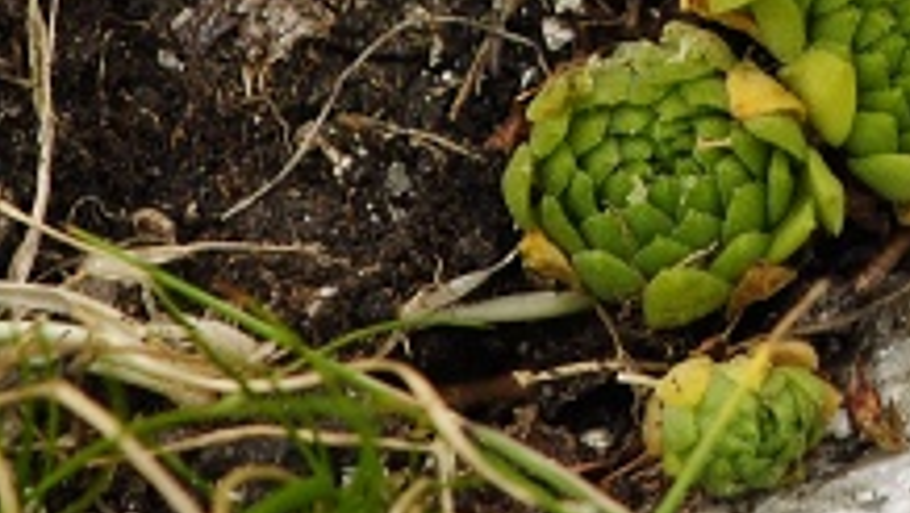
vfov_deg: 2.5
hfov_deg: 4.4
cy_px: -596
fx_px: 11830
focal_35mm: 490
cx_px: 1357
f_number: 7.1
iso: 100
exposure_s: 1/80
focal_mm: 85
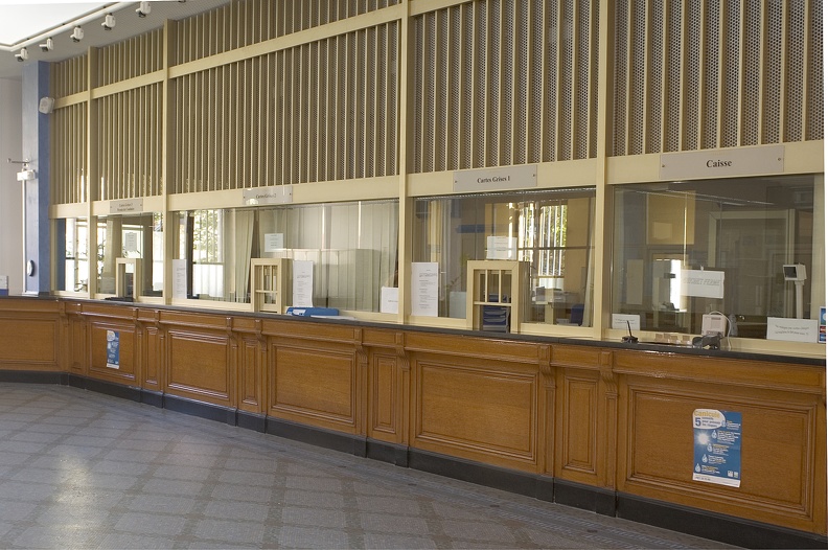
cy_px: 275
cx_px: 414
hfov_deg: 46.4
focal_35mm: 42
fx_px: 965
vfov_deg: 31.8
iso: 200
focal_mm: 28
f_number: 7.1
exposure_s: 1/5
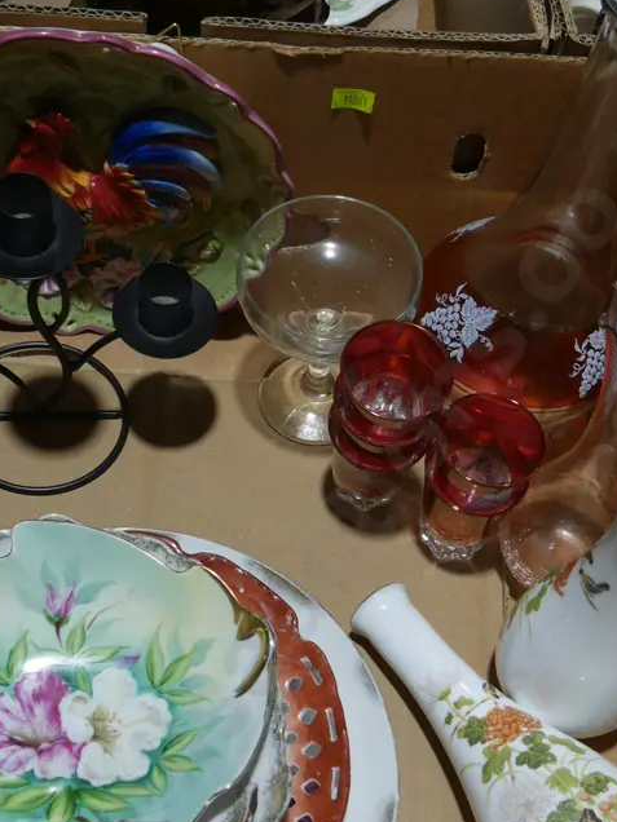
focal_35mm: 58
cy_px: 601
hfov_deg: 25.2
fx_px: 1378
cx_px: 300
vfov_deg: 32.7
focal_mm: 18
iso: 200
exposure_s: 1/125
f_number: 4
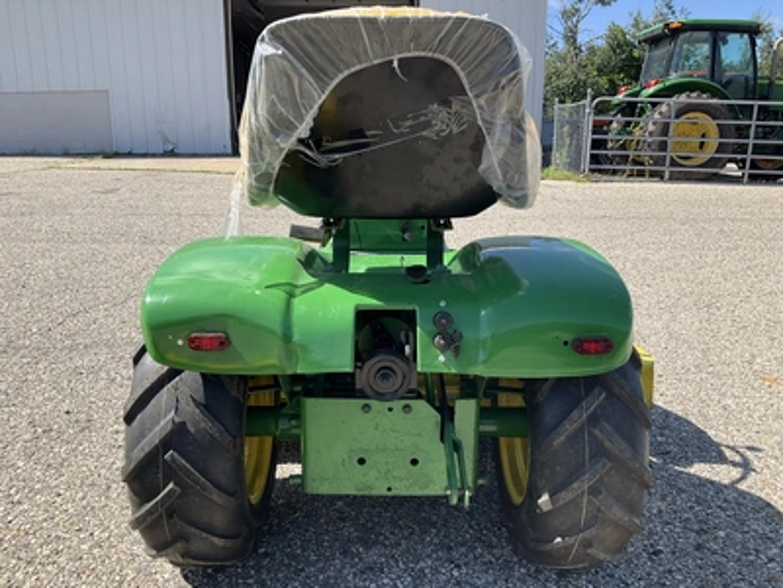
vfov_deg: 48.2
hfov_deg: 61.7
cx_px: 392
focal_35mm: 29
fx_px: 656
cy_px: 294
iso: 25
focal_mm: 3
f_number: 1.8
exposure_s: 1/1076
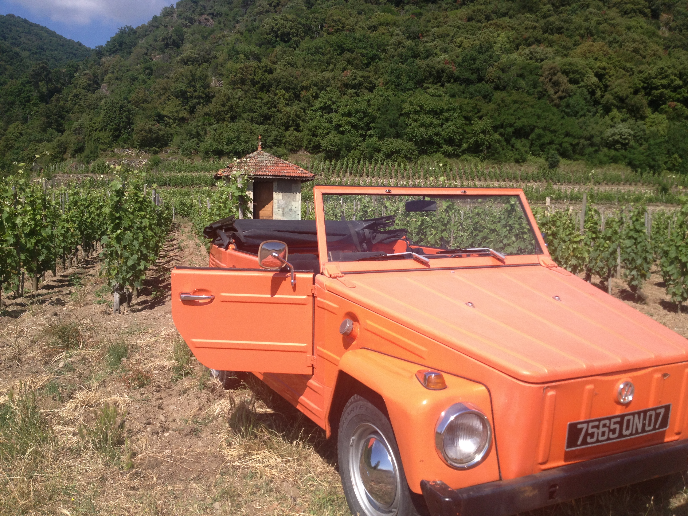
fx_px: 696
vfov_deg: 40.7
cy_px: 258
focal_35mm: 35
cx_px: 344
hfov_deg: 52.6
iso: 64
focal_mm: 4.28
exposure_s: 1/1577
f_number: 2.4
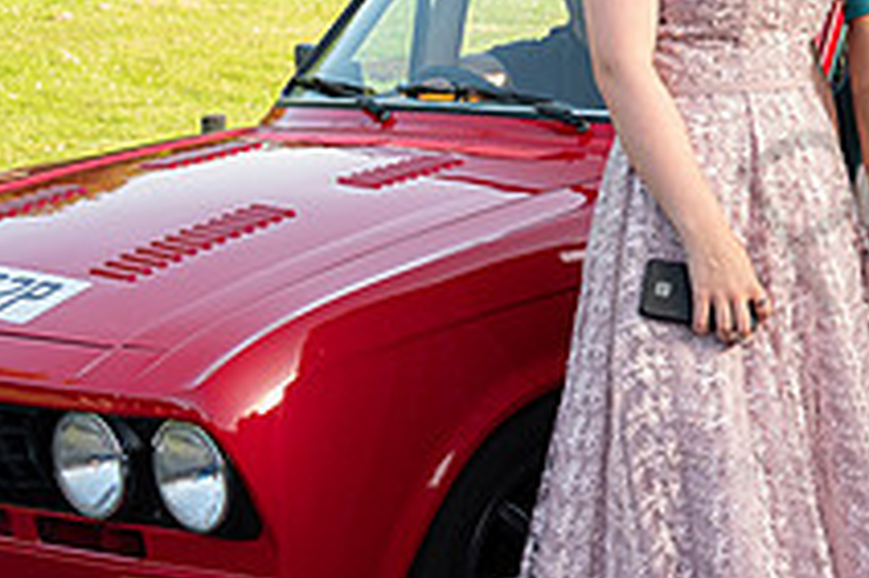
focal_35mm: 74
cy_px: 170
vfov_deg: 18.3
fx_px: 1785
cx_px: 1119
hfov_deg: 24.1
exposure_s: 1/250
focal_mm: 18
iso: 100
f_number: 2.8
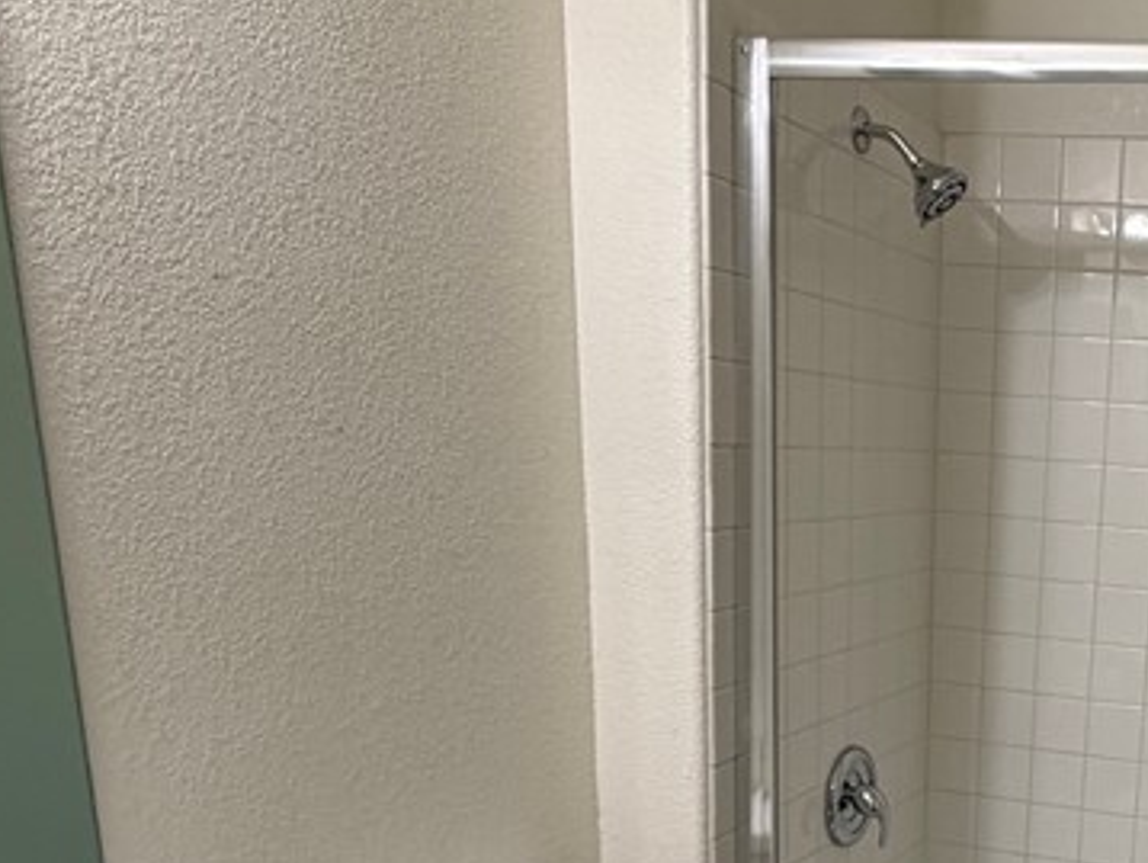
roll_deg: -3.2
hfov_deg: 41.1
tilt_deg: -13.3
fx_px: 1327
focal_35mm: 40
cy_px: 805
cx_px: 1135
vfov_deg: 33.7
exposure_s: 1/120
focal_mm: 2.22
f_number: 2.2
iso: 160
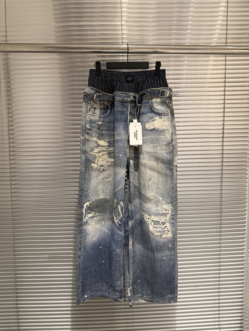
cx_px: 124
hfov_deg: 56.8
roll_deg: +0.2
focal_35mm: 24
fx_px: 230
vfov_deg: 71.6
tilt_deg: -4.6
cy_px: 166
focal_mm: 6.76
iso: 200
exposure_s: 1/50
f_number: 1.78
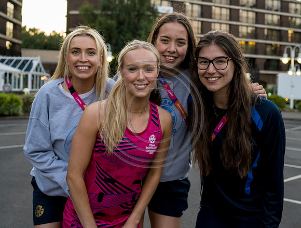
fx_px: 416
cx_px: 167
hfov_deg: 39.8
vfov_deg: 30.5
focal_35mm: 48
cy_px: 85
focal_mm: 35
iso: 1250
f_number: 3.5
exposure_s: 1/250
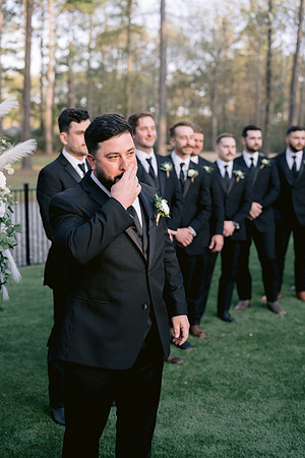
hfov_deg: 27.0
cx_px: 152
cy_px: 229
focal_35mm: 50
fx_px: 635
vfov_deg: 39.6
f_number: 2.8
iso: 400
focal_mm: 50
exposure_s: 1/500
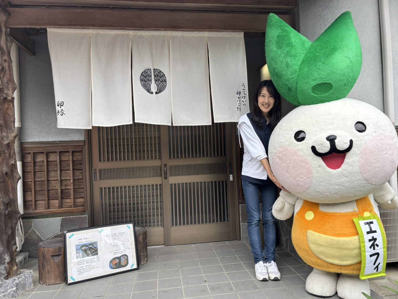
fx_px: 310
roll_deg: +2.1
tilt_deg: +0.0
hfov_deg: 65.3
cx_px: 206
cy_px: 151
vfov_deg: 51.4
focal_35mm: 27
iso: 40
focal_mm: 5.96
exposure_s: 1/210
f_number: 1.6
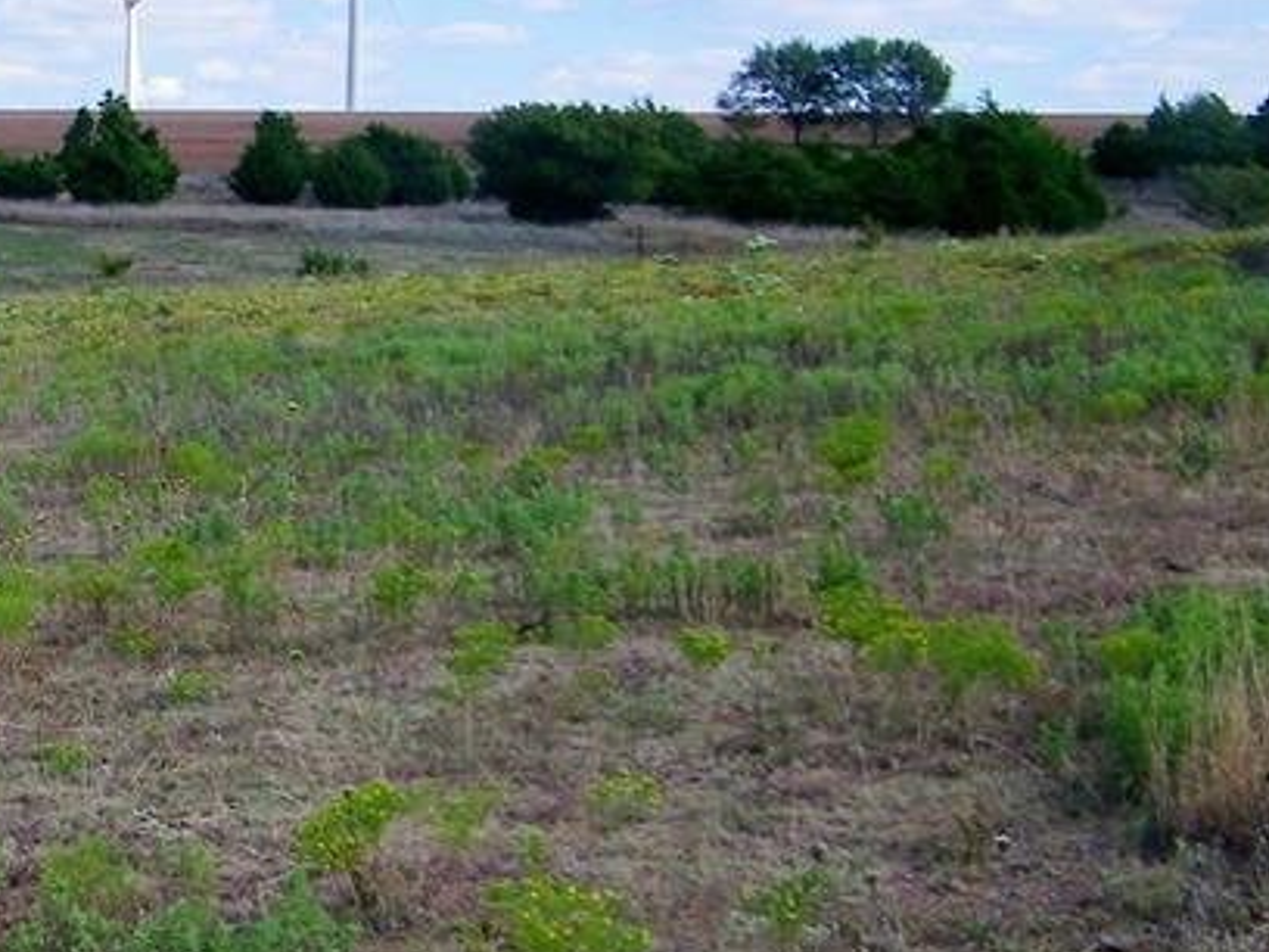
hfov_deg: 18.3
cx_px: -143
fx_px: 3776
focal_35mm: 103
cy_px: 572
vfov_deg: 14.4
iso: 80
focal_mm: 7.2
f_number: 7.6
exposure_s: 1/160
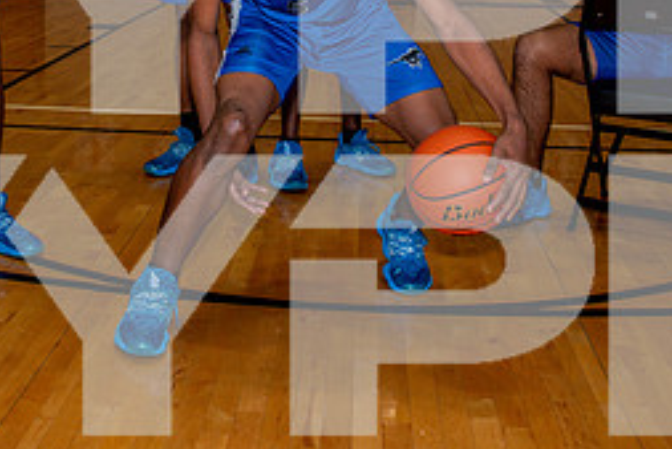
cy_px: -25
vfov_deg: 23.4
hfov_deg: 36.0
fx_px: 1027
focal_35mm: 55
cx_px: 247
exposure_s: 1/160
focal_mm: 24
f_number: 6.3
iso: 400
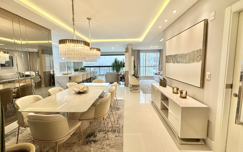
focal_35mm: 15
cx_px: 122
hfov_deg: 101.5
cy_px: 74
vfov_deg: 74.8
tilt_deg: -4.8
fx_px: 99
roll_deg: +1.7
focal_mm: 2.22
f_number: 2.2
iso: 125
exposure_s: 1/120
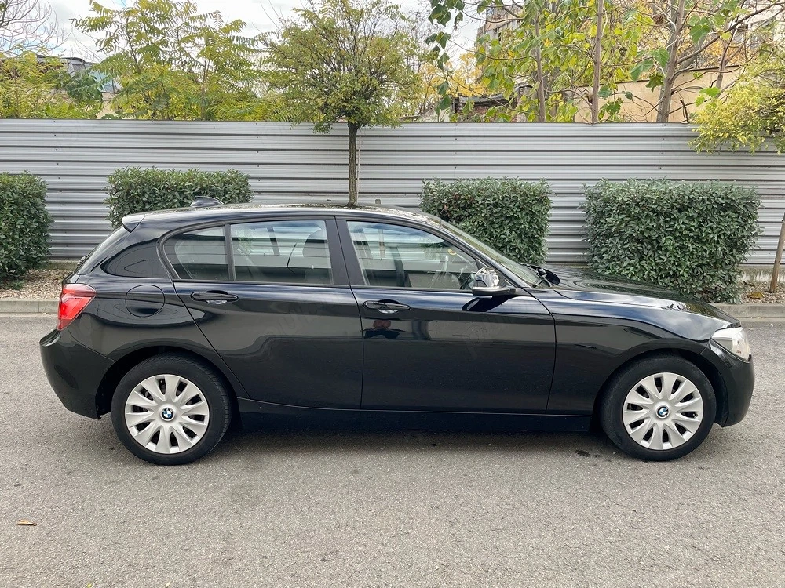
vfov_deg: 53.1
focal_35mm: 26
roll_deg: -0.1
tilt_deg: -10.8
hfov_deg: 67.3
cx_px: 392
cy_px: 294
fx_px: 590
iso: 32
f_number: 1.6
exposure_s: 1/274
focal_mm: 4.2
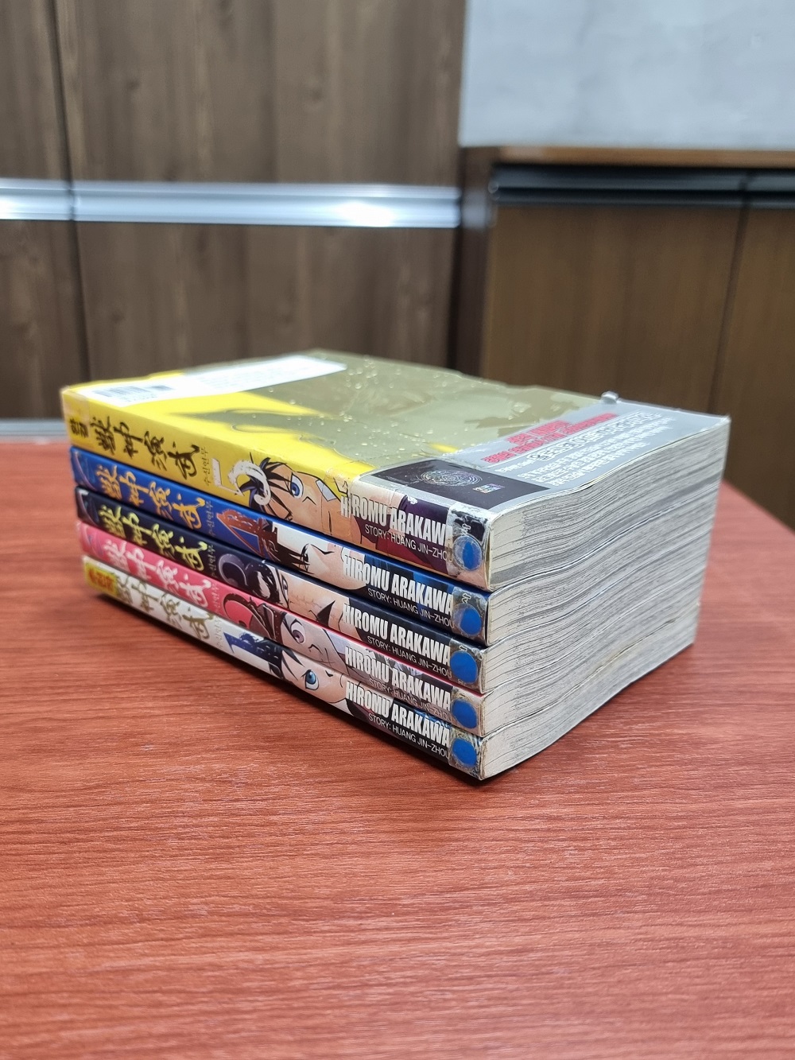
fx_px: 735
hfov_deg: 56.8
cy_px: 530
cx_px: 398
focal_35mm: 24
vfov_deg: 71.6
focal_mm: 6.7
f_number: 1.8
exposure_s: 1/60.2
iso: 200
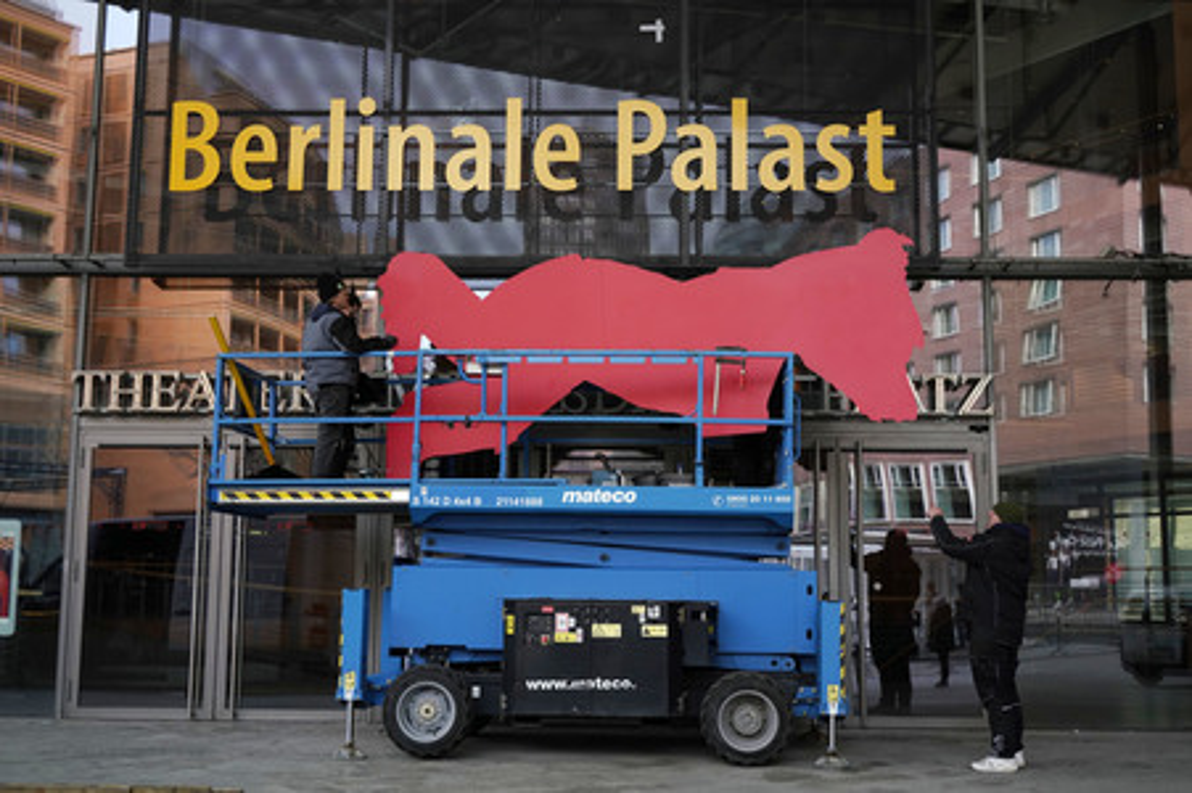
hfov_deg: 48.5
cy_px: 396
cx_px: 596
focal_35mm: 40
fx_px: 1323
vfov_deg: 33.4
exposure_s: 1/160
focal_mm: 40
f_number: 5.6
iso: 640
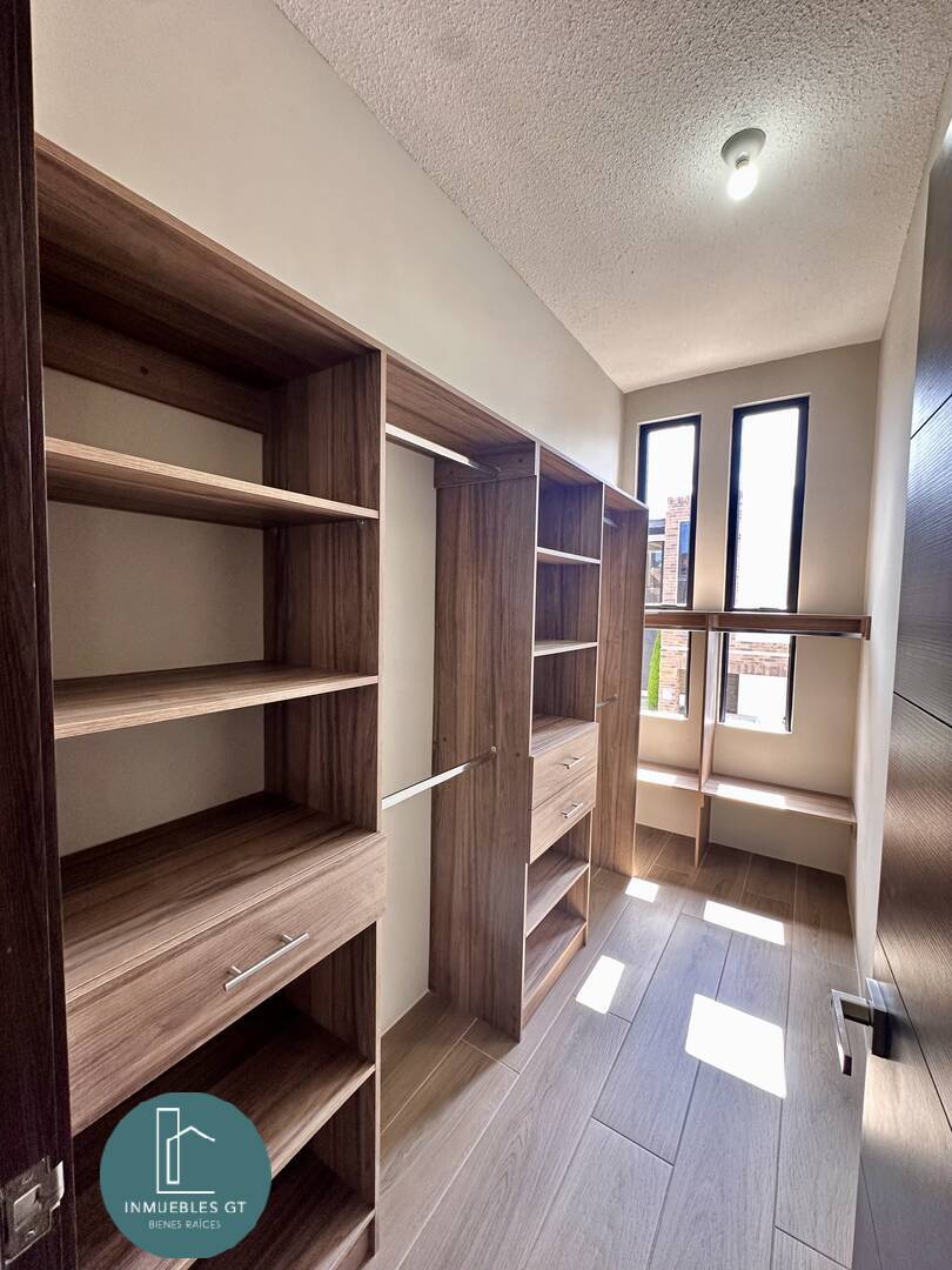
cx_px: 476
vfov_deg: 102.1
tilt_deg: -3.0
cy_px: 635
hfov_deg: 85.7
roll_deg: -1.4
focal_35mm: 14
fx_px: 513
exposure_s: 1/60
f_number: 2.2
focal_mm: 2.22
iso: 160
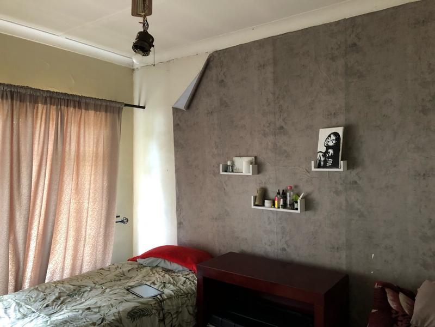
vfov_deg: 49.7
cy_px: 164
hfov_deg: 63.4
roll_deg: +0.4
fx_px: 352
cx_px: 218
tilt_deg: +0.6
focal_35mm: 28
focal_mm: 4
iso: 80
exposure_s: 1/17
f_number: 1.8
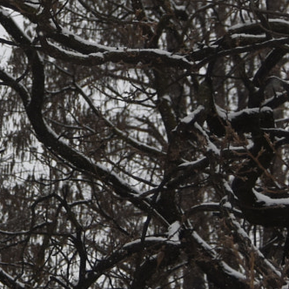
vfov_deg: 9.7
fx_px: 1706
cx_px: -117
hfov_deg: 9.5
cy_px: 58
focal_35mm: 181
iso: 400
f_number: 3.8
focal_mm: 23
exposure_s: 1/1600
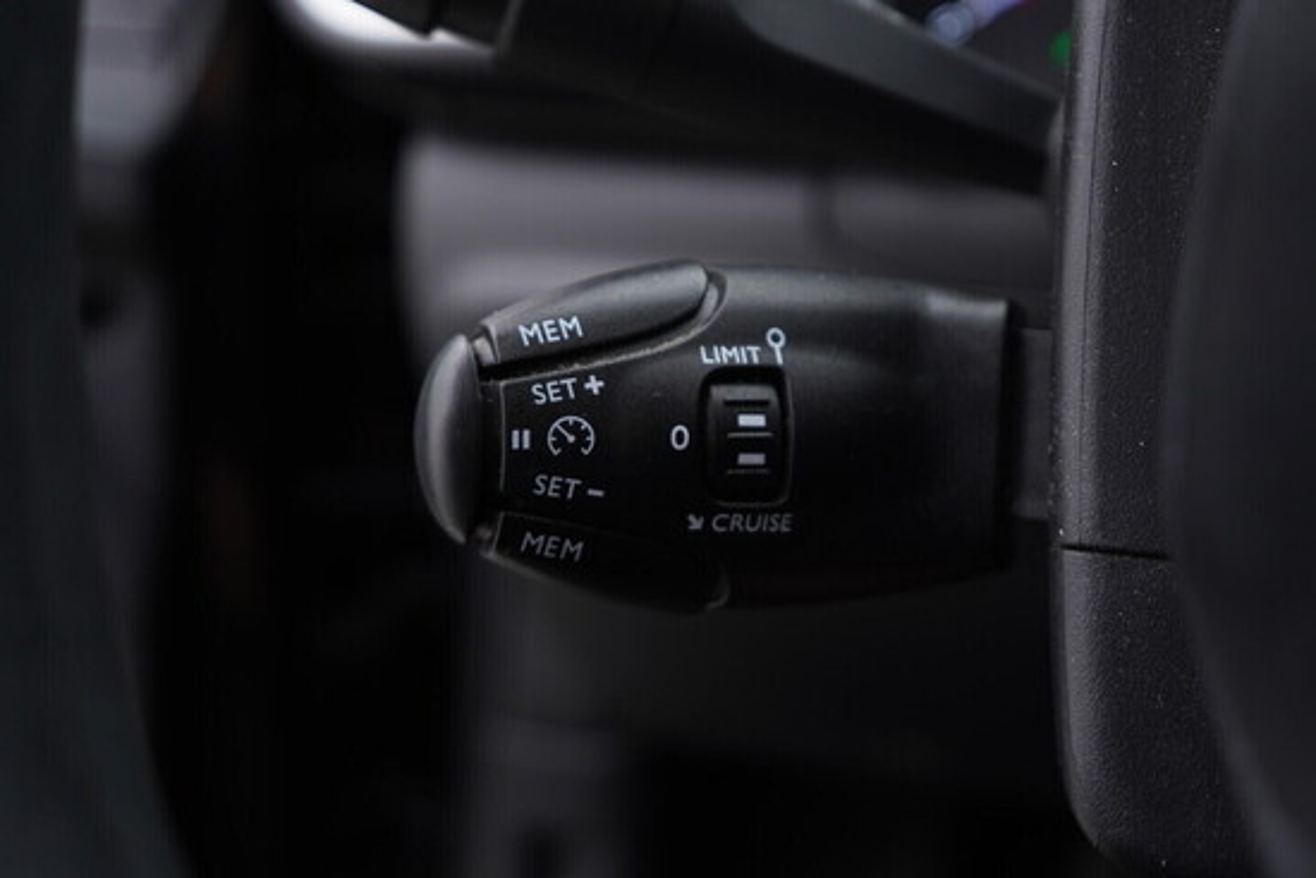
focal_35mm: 36
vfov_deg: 36.9
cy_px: 439
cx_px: 658
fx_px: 1316
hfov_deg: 53.1
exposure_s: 1/40
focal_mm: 24
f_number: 2.8
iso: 125
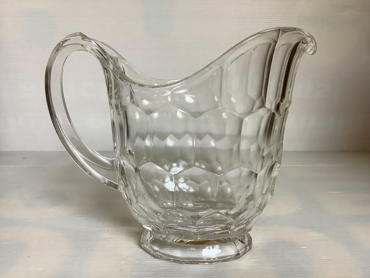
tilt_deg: -10.6
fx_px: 331
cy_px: 139
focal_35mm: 31
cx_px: 185
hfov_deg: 58.4
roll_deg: +0.2
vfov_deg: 45.4
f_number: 2.4
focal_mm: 3.3
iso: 80
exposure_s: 1/50
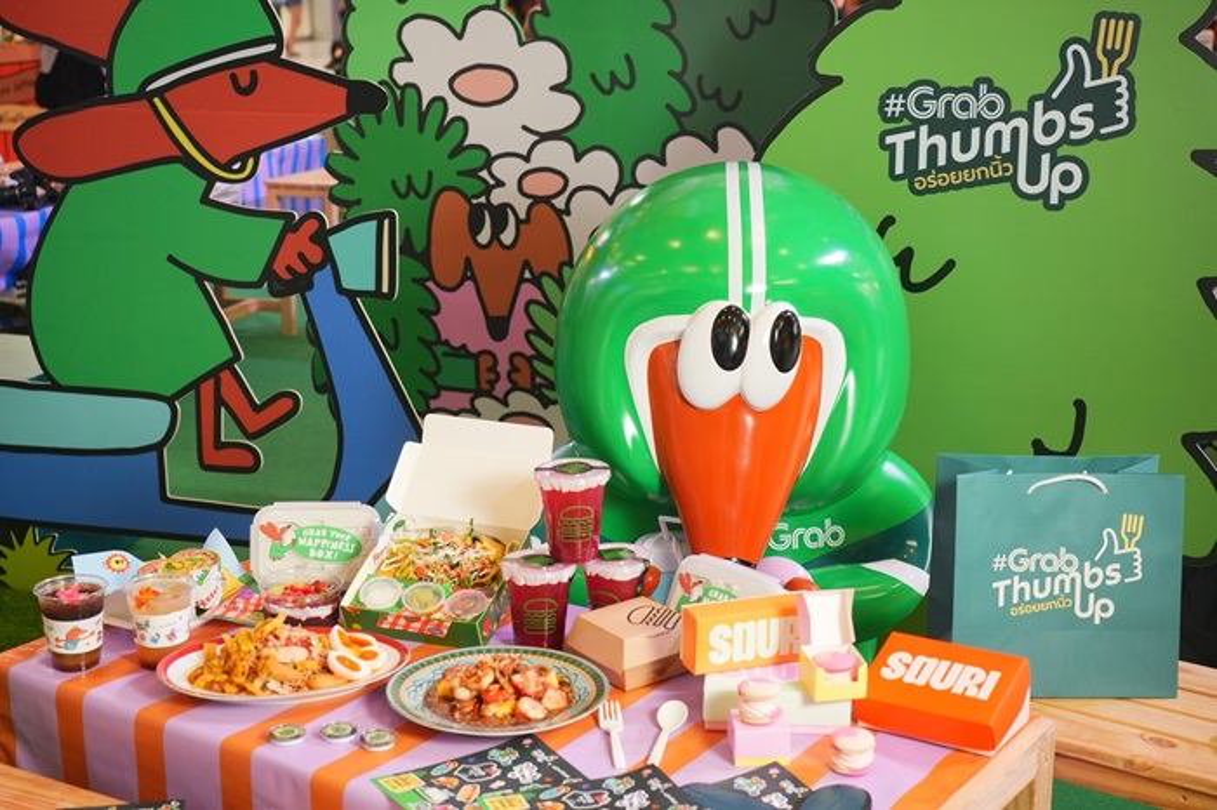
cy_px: 405
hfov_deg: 40.4
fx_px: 1656
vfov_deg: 27.5
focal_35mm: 49
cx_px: 608
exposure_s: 1/160
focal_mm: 49
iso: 1000
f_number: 4.5
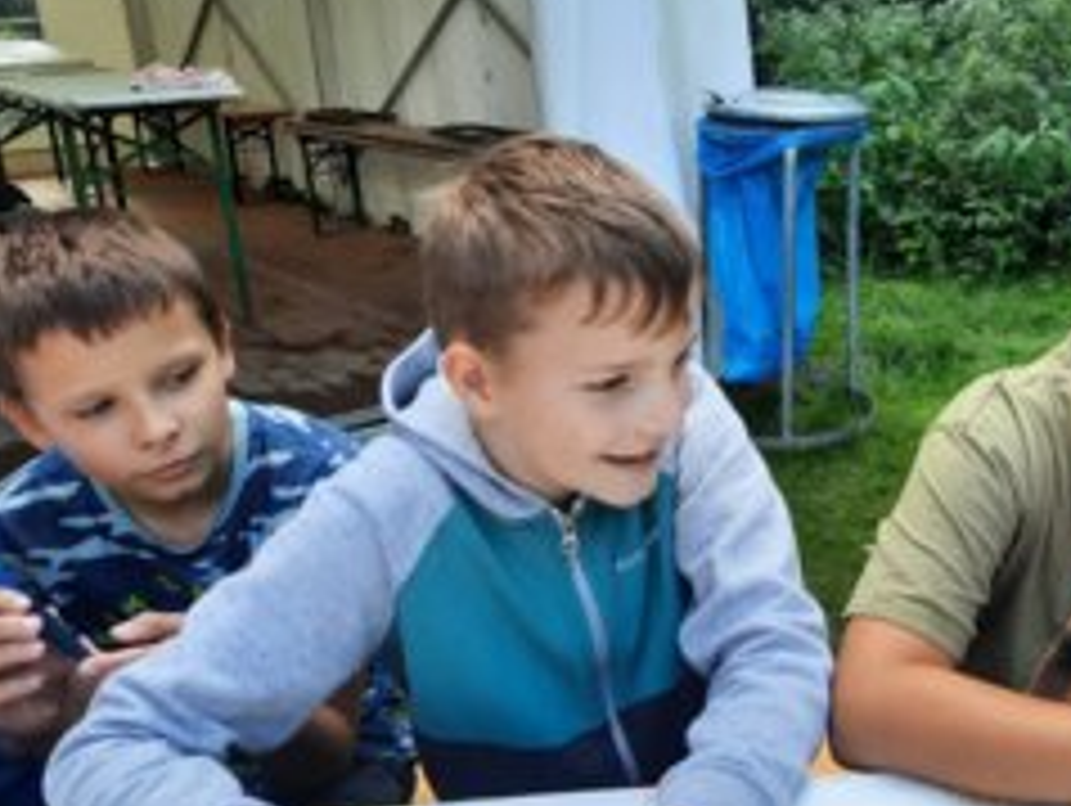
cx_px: 742
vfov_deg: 34.4
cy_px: 428
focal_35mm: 42
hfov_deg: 43.9
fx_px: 1301
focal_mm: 4.6
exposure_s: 1/178
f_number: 2
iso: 32
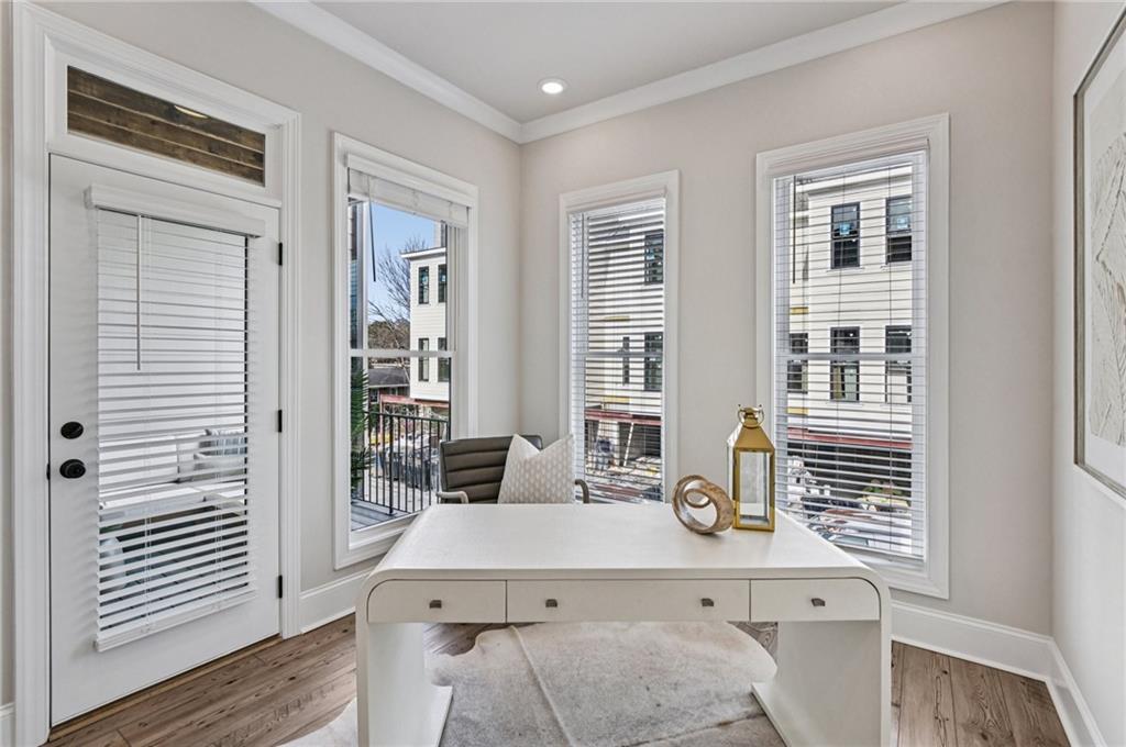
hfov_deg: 96.8
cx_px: 563
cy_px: 374
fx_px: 500
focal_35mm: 16
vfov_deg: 73.6
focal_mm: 16
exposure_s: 1/200
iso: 100
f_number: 8
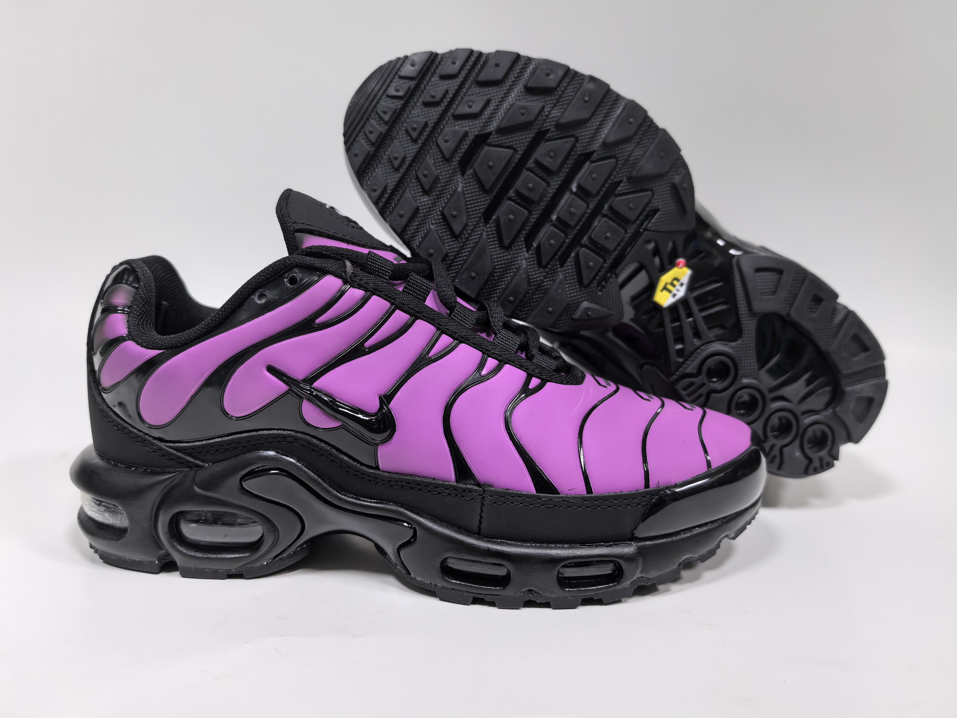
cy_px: 359
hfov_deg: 65.3
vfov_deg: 51.4
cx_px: 478
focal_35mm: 27
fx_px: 746
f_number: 2
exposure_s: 1/100
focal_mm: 8.5
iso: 200
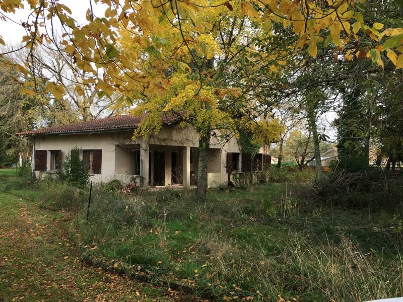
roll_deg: -1.2
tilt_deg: +2.4
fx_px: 338
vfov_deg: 48.2
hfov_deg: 61.7
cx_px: 202
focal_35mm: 29
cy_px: 151
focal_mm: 4.15
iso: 25
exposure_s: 1/370
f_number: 2.2
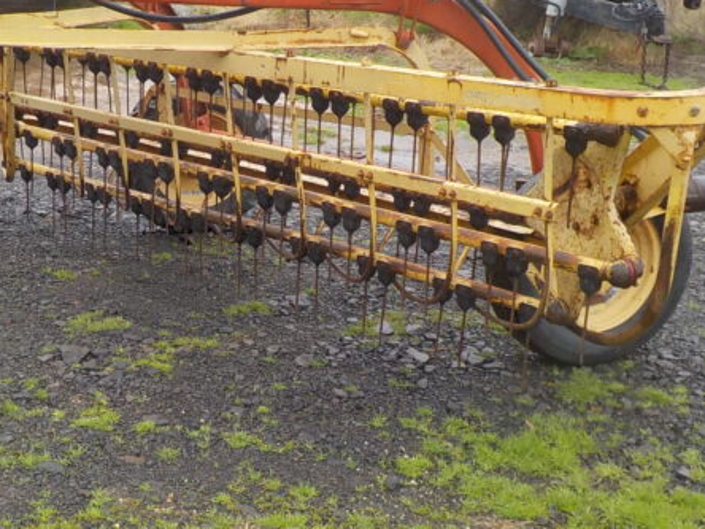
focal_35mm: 54
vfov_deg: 27.0
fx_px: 1100
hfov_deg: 35.1
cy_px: 256
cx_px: 216
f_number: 3.3
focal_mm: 4.1
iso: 125
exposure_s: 1/250
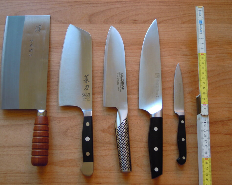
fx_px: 295
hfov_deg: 42.9
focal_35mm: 43
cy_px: 92
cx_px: 110
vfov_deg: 34.9
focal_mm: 7.3
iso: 100
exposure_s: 1/40
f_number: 3.2
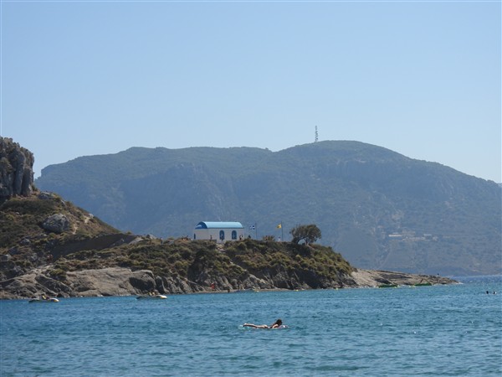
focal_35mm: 85
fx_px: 1233
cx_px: 251
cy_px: 188
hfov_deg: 23.0
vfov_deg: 17.4
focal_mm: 15.2
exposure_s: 1/1600
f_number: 4
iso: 100
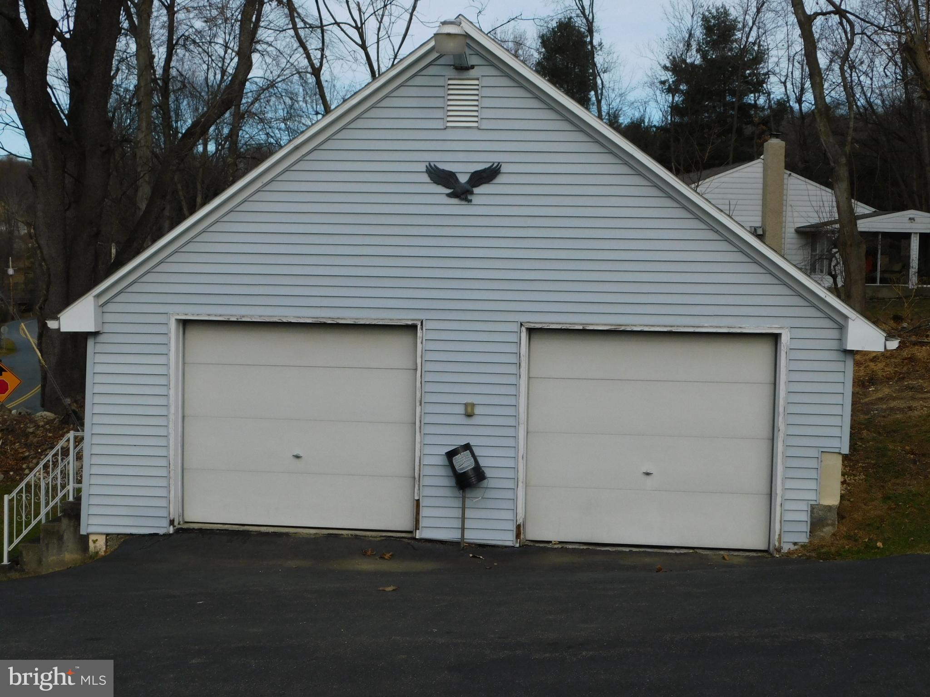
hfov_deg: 37.5
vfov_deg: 28.6
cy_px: 348
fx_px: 1370
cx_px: 465
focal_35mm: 51
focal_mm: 9
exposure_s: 1/1000
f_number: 3.8
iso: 125
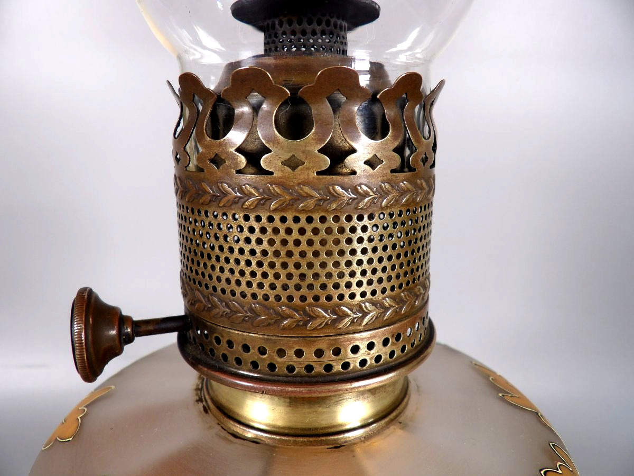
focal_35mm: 24
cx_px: 317
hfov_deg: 71.6
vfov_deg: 56.8
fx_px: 440
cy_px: 238
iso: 148
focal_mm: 4.3
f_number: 2.8
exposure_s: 1/33
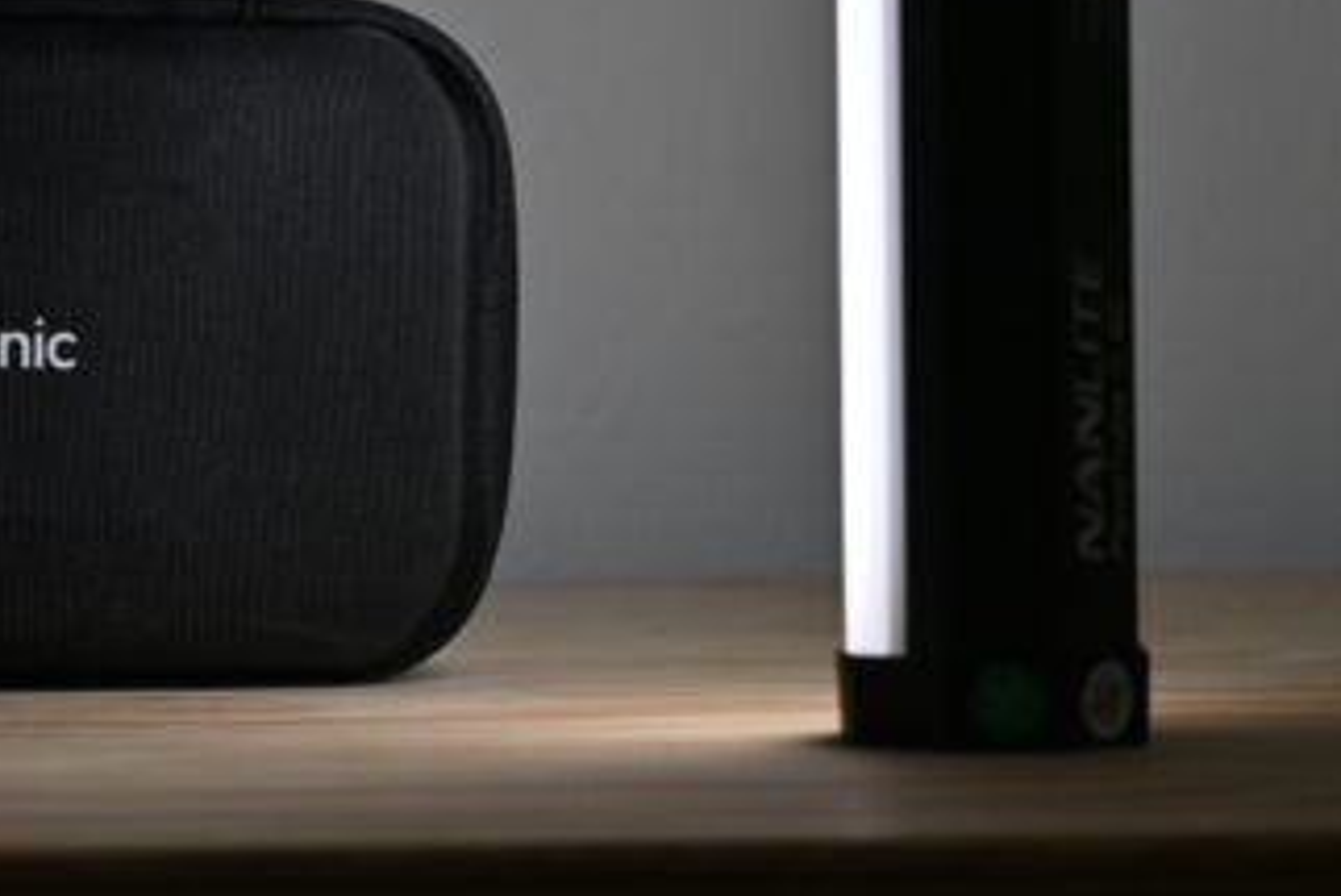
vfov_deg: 7.6
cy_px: -125
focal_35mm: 179
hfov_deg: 11.4
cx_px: -33
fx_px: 6670
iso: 140
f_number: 5.6
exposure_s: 1/250
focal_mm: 50
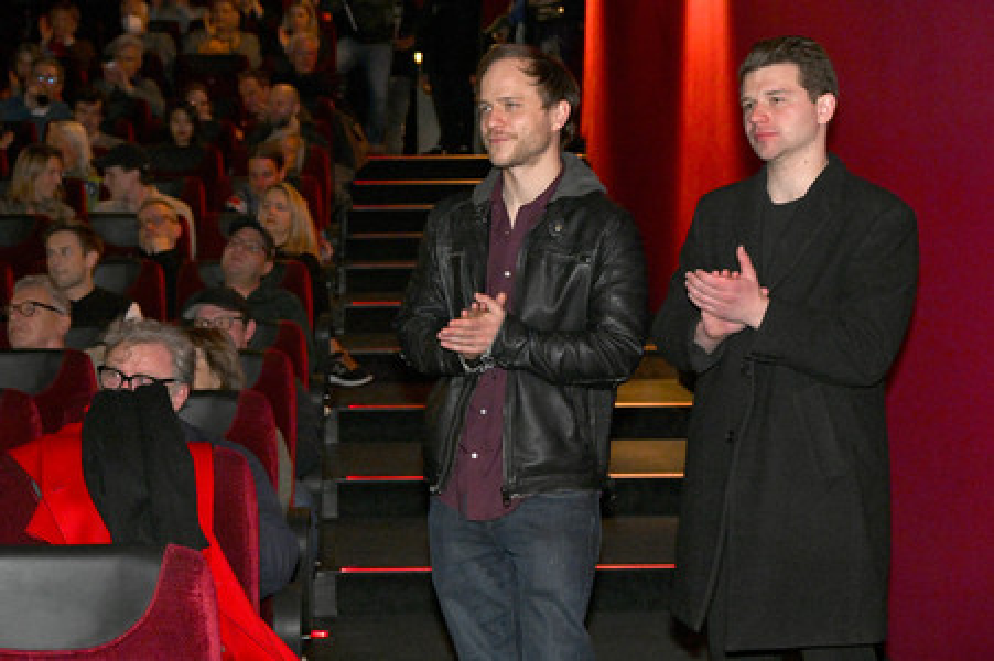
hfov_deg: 30.5
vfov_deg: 20.6
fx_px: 1821
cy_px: 330
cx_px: 497
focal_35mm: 66
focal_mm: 66
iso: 4000
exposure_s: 1/100
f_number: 6
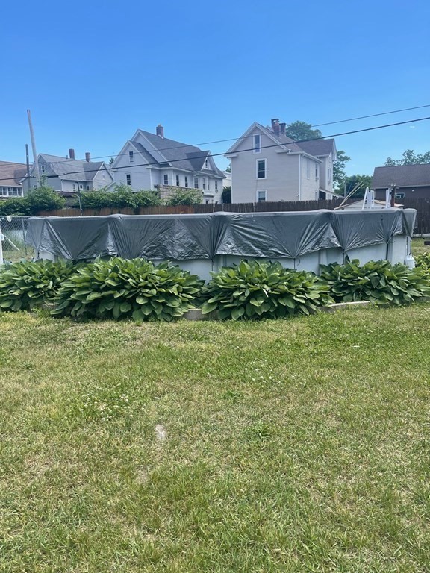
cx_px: 215
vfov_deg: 67.3
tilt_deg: -8.8
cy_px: 286
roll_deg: +1.9
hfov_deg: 53.1
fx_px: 431
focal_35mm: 26
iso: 32
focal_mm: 5.1
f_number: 1.6
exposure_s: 1/1976
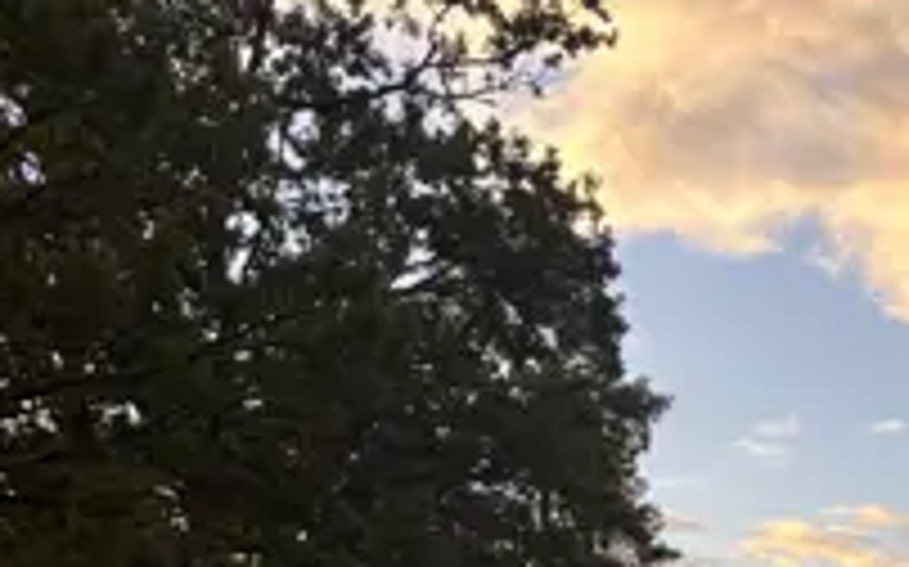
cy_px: 904
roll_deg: -1.1
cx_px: 1251
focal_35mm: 82
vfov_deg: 14.6
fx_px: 2030
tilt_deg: -1.4
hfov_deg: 22.1
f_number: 1.6
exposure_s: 1/851
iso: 50
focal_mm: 5.96
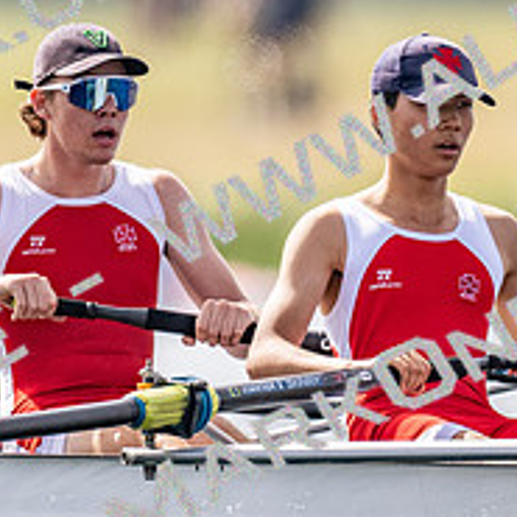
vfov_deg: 0.7
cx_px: 492
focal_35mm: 2394
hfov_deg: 0.7
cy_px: 271
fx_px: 40452
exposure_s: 1/2500
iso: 200
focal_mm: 600
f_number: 4
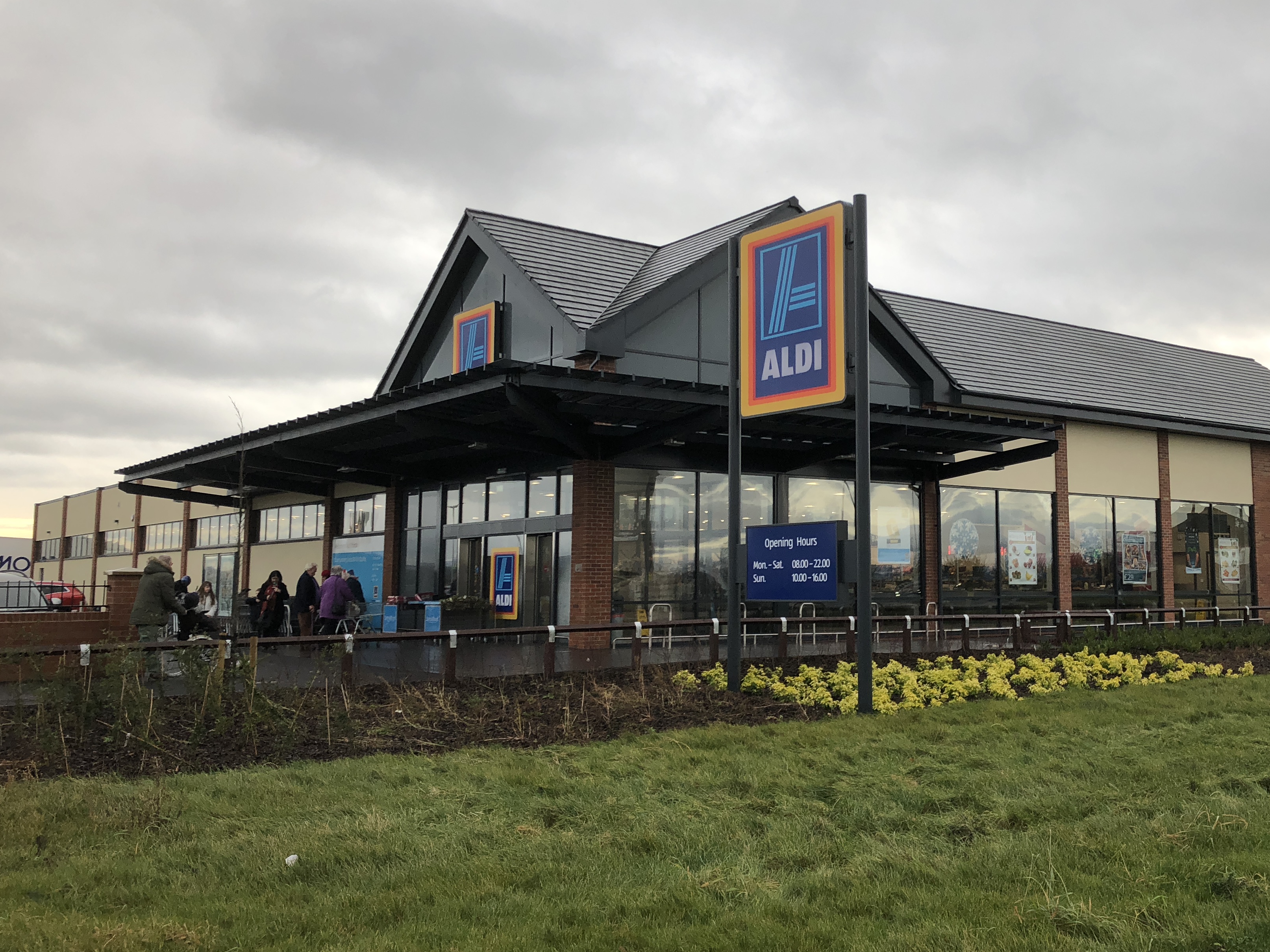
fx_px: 1284
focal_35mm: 35
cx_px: 784
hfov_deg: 52.1
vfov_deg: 40.7
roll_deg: +0.2
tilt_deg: +5.9
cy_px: 448
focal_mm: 4
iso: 20
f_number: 1.8
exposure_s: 1/338
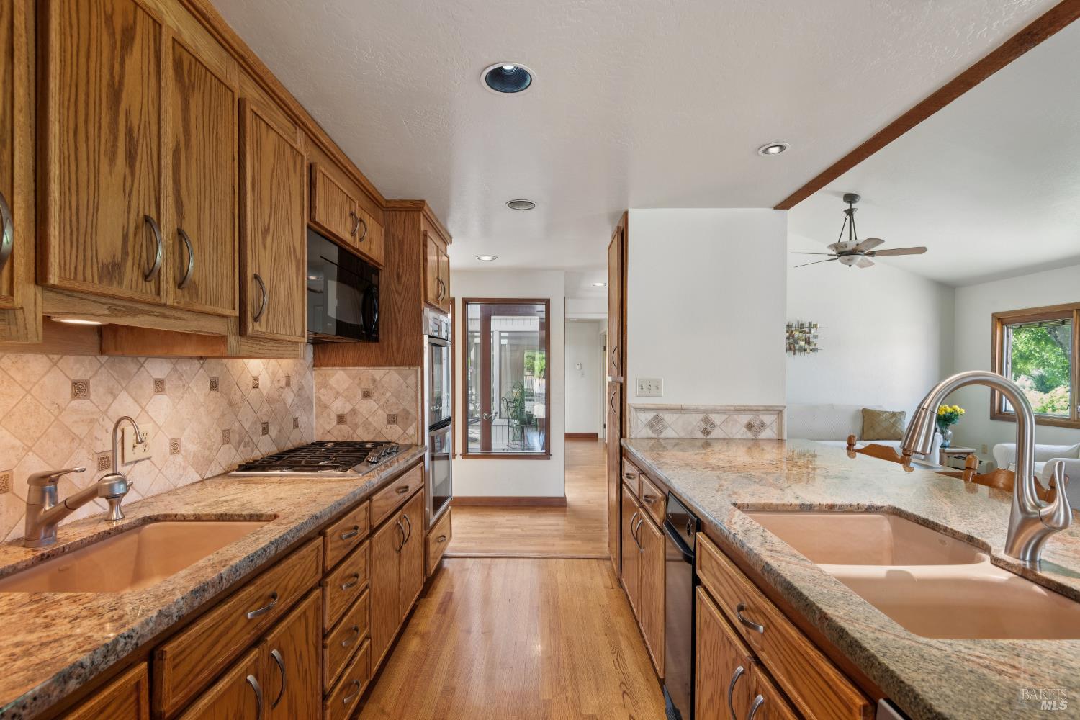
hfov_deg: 96.7
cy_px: 360
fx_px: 480
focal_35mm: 16
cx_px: 540
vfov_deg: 73.7
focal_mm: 16
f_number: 10
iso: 320
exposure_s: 1/5
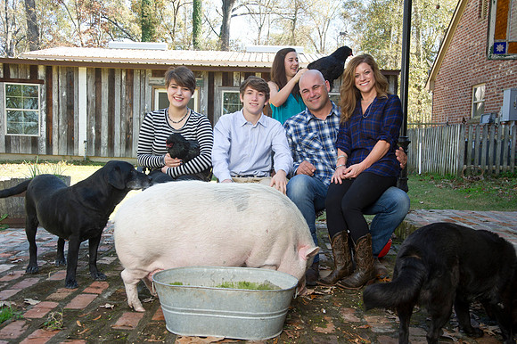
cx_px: 258
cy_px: 172
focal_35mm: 38
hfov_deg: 50.7
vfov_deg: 35.0
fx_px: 545
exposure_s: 1/100
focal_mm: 38
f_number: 9
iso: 400
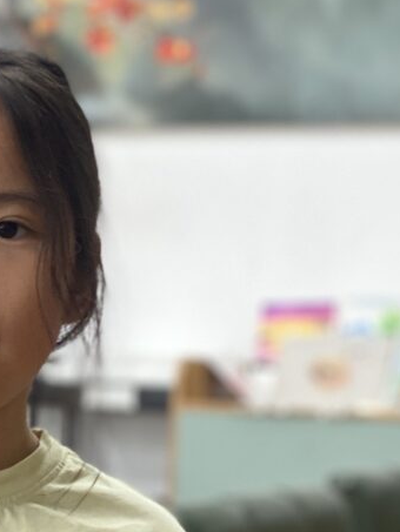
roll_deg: -1.8
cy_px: 452
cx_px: 7
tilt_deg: -3.8
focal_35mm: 153
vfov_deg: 12.8
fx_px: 2356
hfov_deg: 9.6
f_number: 2
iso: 125
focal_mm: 6
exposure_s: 1/100
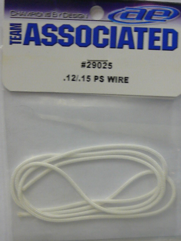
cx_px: 90
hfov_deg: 19.4
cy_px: 120
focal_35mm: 76
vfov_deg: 25.7
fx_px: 530
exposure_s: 1/10
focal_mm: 9.1
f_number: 3.6
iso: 200
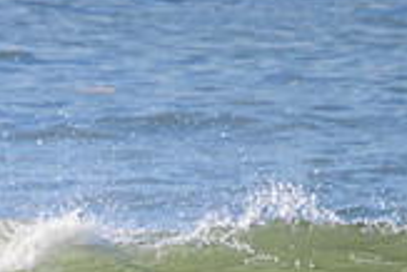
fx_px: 36277
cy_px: 444
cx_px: -262
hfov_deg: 0.6
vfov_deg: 0.4
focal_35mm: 3206
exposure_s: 1/2000
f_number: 11
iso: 1100
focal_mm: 800
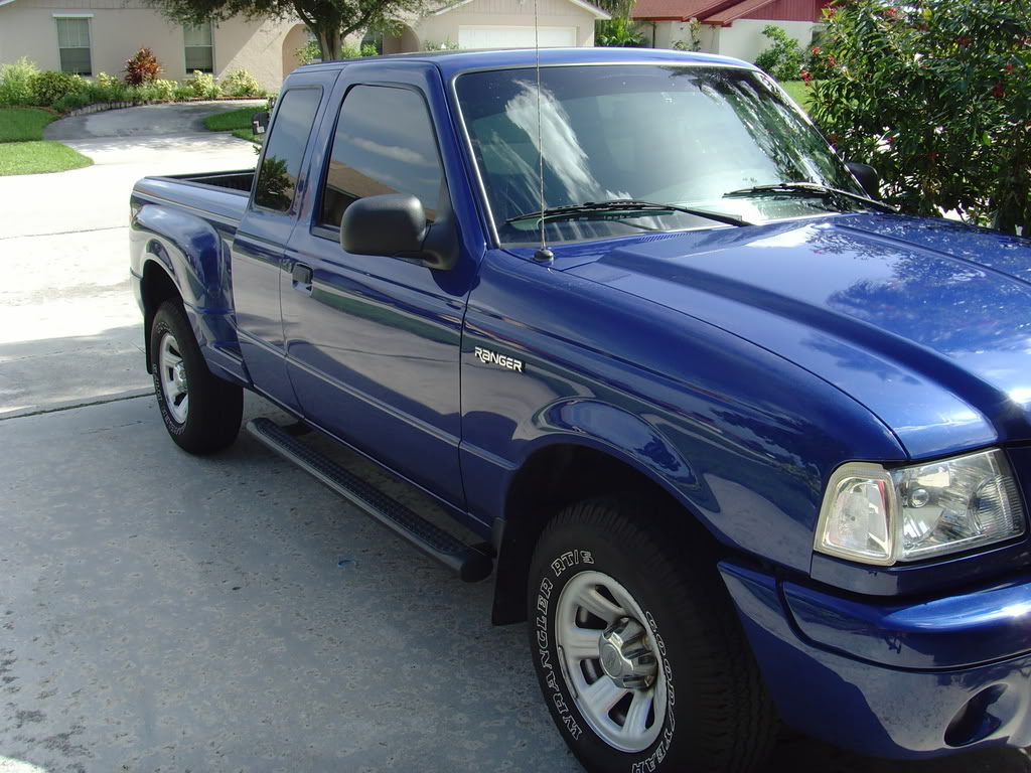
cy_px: 386
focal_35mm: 39
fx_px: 1162
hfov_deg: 47.9
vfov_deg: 36.8
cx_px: 516
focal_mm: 6.6
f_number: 3.5
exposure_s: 1/350
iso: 80
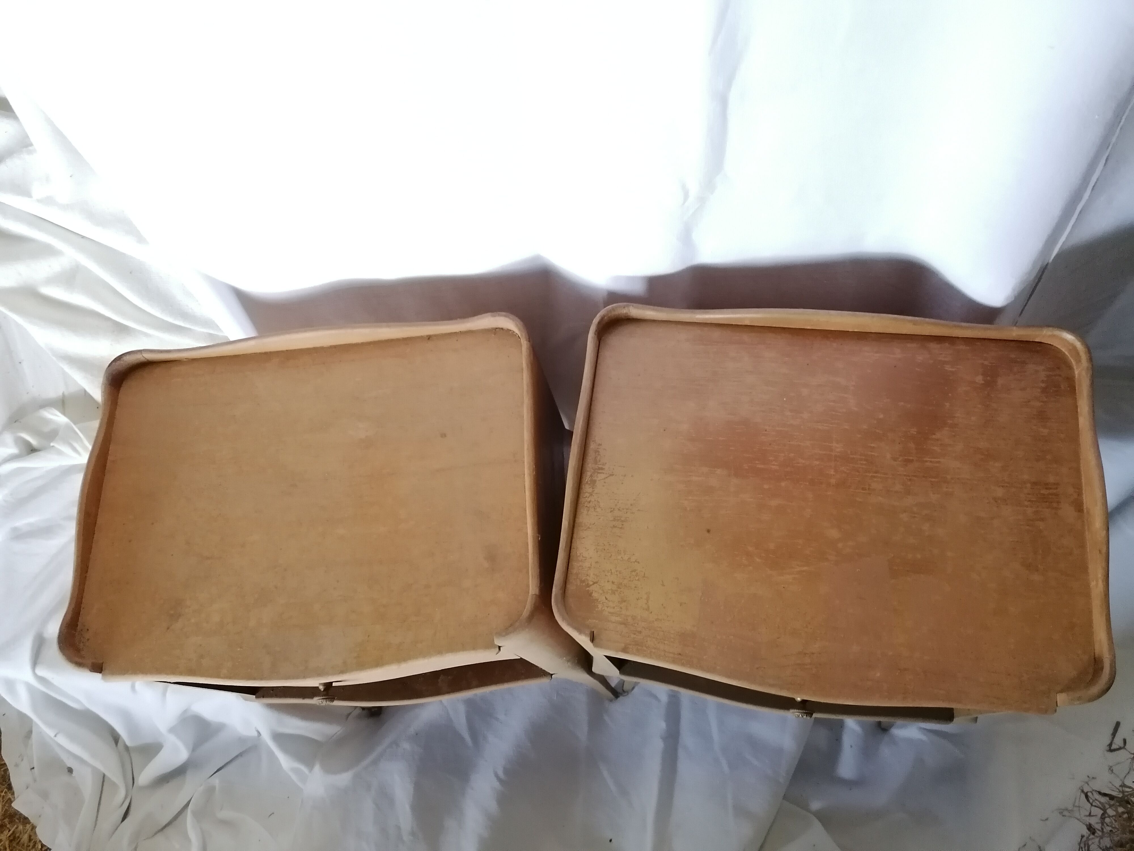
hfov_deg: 65.3
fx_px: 885
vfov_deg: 51.4
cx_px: 567
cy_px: 426
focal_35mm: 27
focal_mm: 4.75
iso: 800
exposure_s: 1/16.7
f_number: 1.8
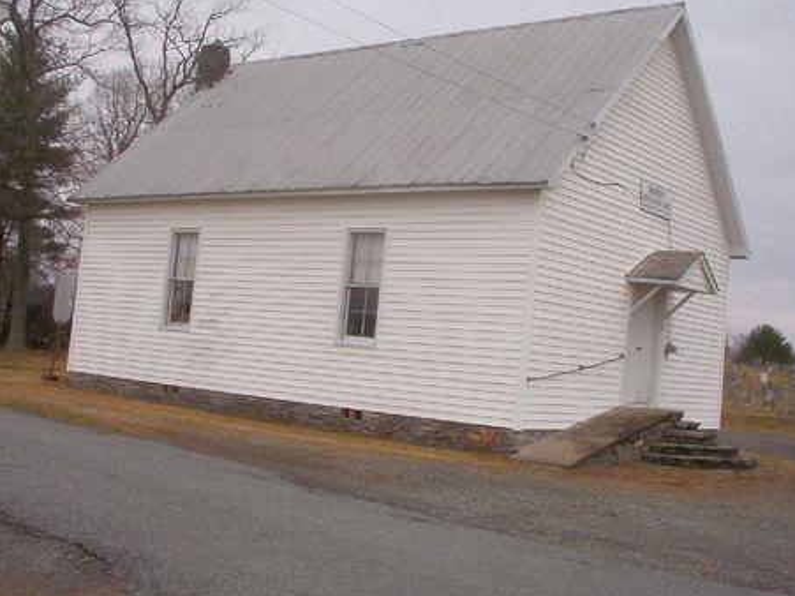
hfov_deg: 41.1
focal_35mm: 46
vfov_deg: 31.5
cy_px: 262
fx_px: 1056
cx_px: 467
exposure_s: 1/227
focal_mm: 6
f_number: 8
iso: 100
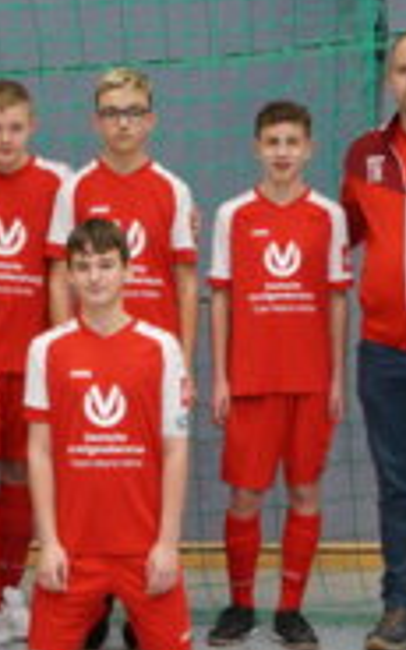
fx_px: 3242
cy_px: 385
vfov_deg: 11.4
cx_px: -85
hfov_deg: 7.1
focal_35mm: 183
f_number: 13
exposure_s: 1/40
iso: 3200
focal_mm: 55
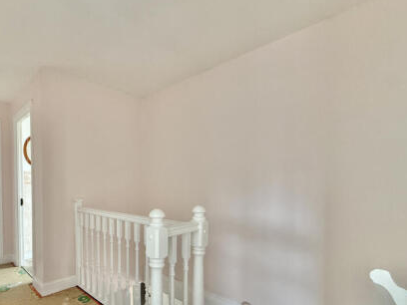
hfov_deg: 79.2
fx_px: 235
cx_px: 137
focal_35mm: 20
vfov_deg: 65.1
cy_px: 189
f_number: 2.2
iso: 320
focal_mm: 2.22
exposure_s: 1/99
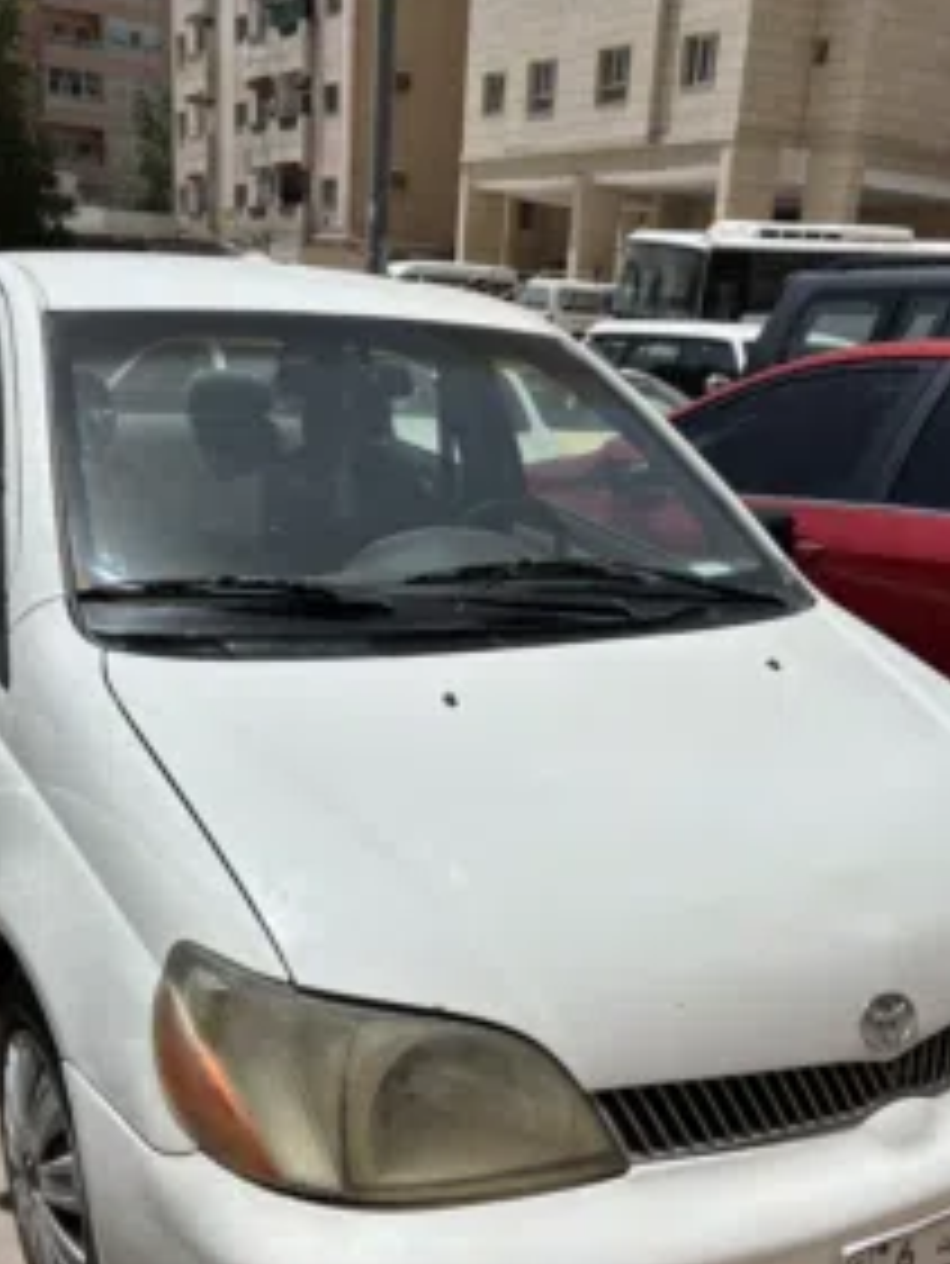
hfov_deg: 38.7
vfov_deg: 49.8
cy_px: 769
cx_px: 513
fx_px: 1353
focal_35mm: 37
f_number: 1.6
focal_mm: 5.96
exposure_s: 1/10989
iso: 50
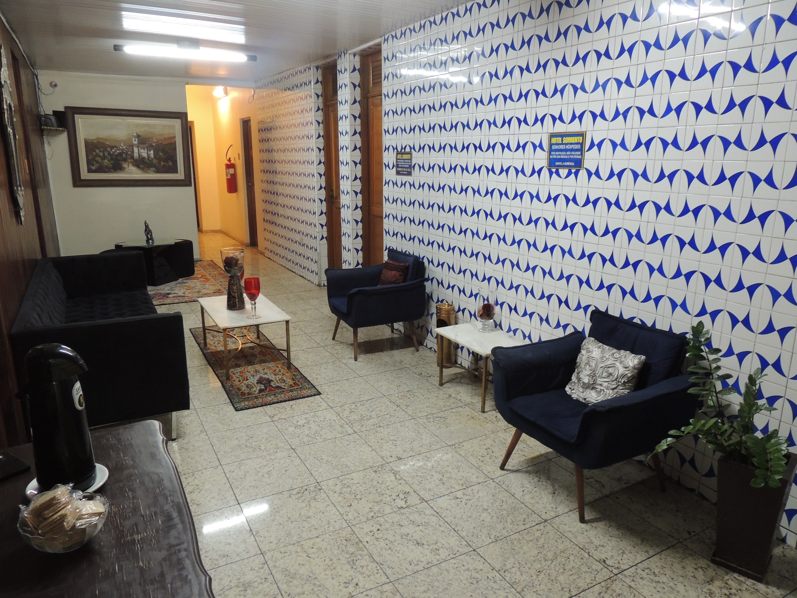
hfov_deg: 71.6
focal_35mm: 24
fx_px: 553
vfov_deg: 56.8
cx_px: 398
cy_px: 299
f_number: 3
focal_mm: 4.3
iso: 400
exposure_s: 1/10
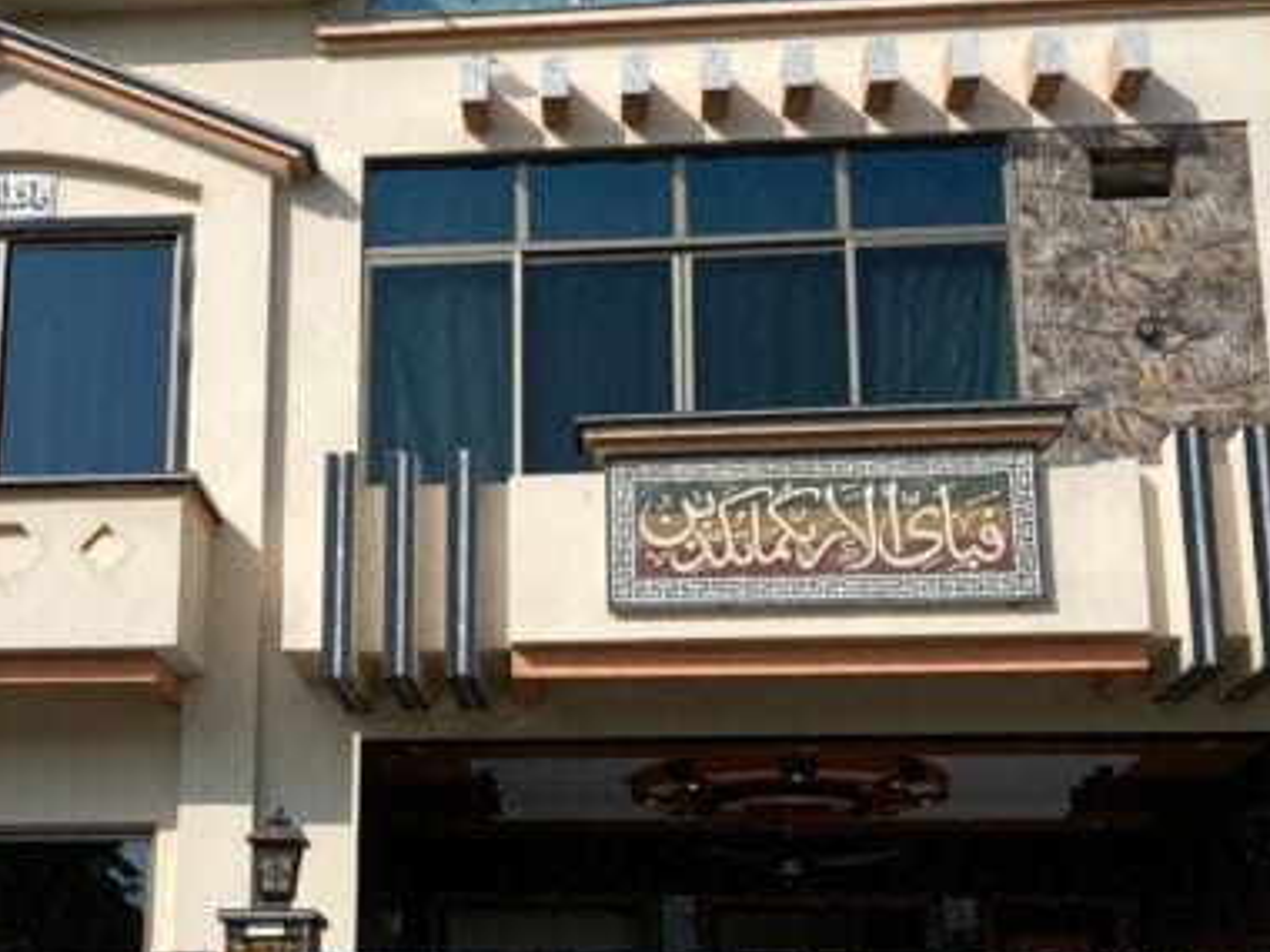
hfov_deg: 45.9
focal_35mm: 40
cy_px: 688
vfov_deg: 35.3
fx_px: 1468
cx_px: 404
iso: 32
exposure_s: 1/3984
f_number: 1.8
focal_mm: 4.25
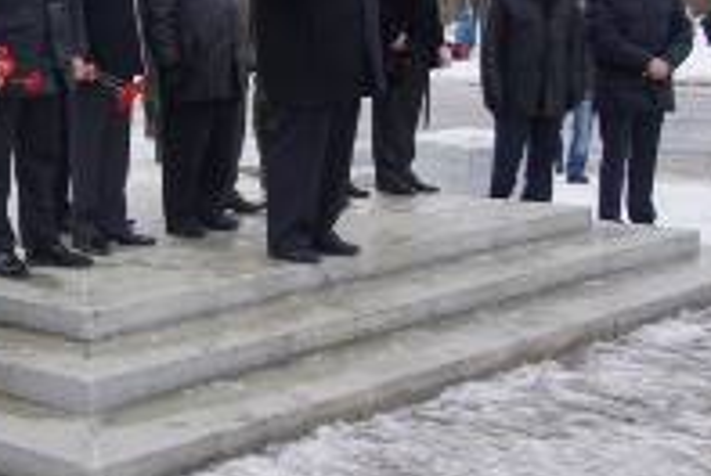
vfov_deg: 18.0
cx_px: 7
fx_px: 1483
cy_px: 63
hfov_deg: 25.7
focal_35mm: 75
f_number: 7.1
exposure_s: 1/200
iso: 200
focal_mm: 22
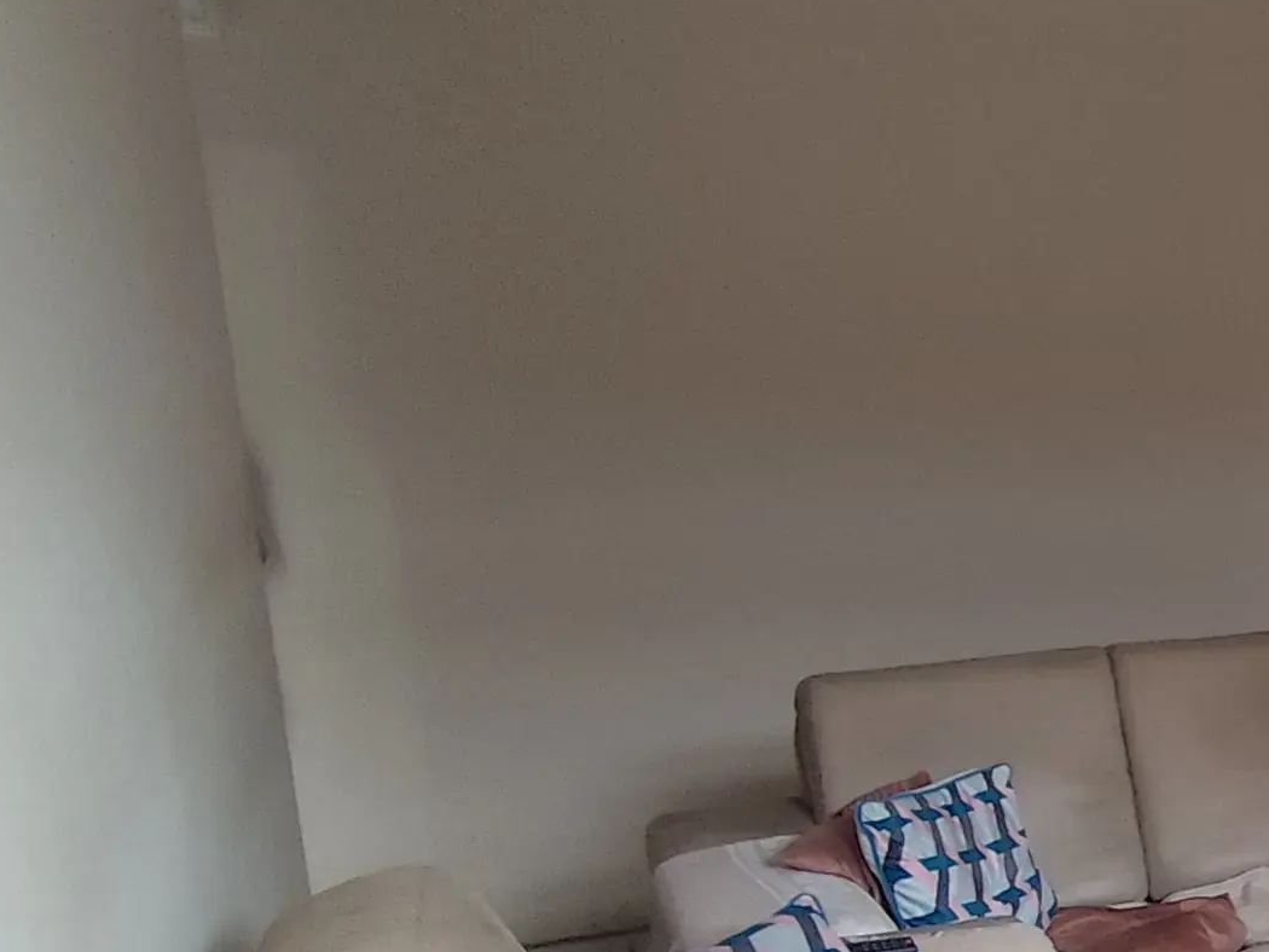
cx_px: 1891
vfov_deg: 28.8
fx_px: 1833
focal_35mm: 50
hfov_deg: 27.1
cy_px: 681
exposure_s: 1/60
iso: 80
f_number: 2.2
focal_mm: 1.65
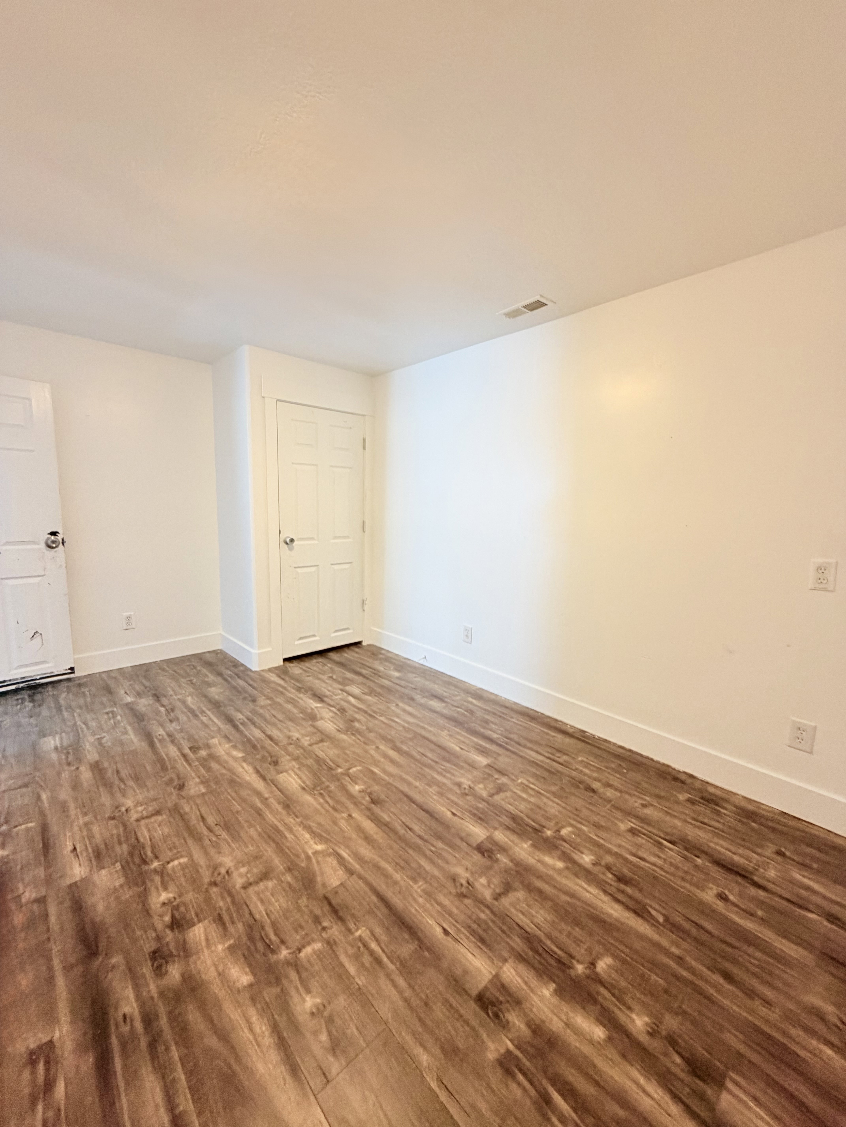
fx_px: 456
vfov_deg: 102.1
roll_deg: -1.8
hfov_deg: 85.7
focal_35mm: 14
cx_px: 423
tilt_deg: -7.1
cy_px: 564
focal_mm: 2.22
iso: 250
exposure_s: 1/60
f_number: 2.2
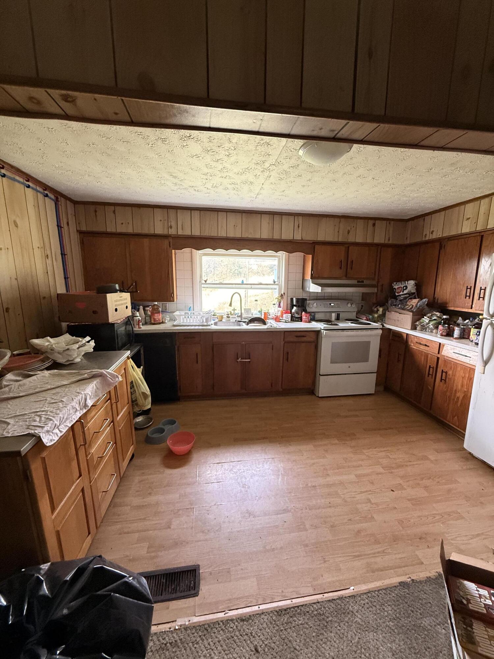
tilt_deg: -10.0
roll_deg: +0.1
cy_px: 330
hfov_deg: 85.7
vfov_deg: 102.1
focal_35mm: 14
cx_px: 247
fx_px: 266
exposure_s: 1/60
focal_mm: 2.22
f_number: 2.2
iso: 500
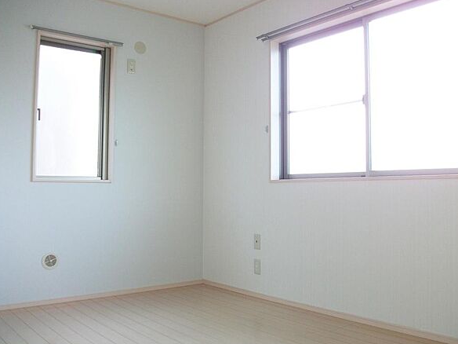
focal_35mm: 34
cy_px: 162
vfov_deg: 41.8
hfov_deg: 53.9
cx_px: 243
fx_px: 450
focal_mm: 5.7
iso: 190
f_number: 2.9
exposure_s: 1/40
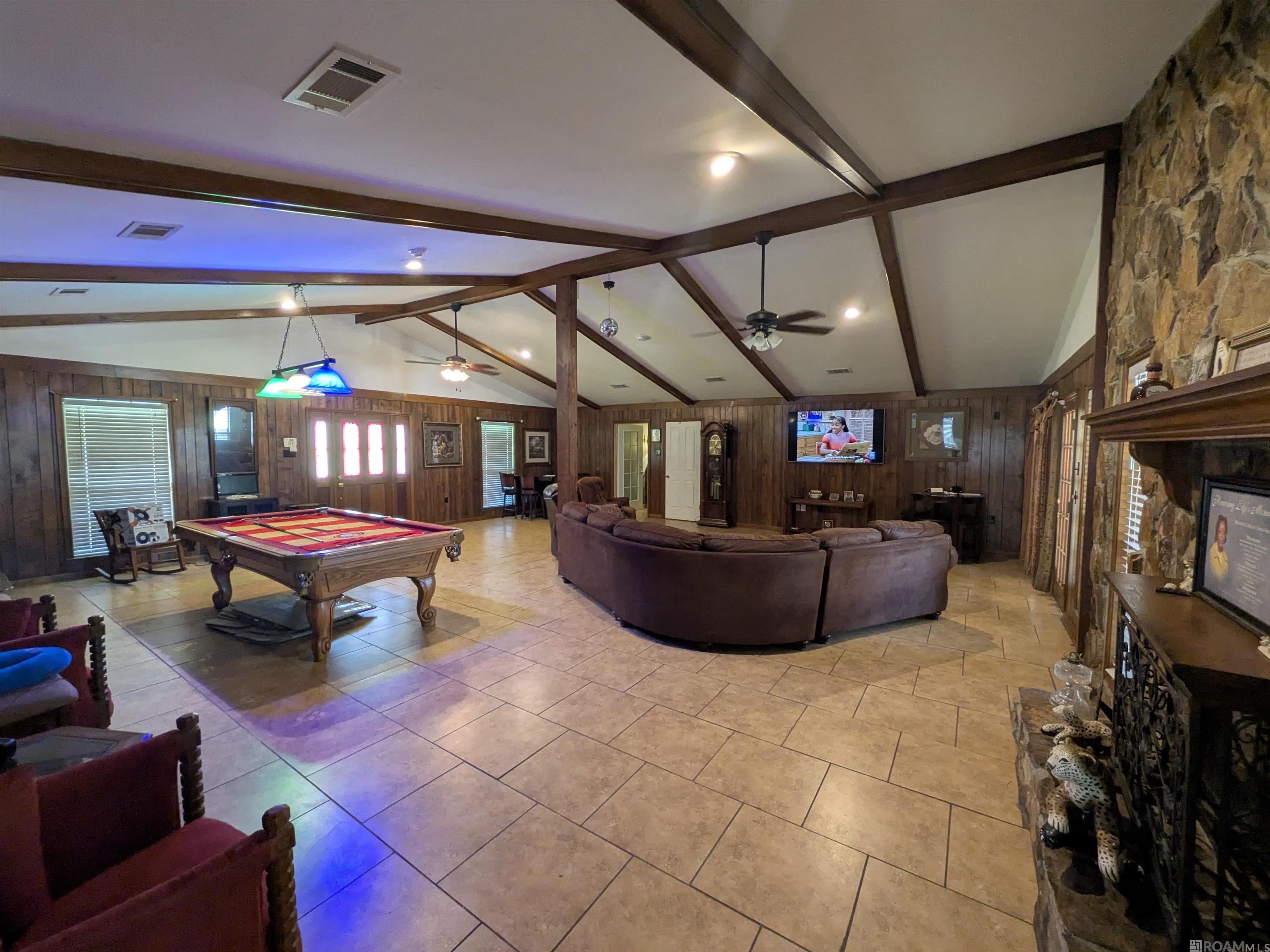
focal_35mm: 14
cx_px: 635
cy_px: 476
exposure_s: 1/30
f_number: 2.2
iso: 220
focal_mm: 1.85
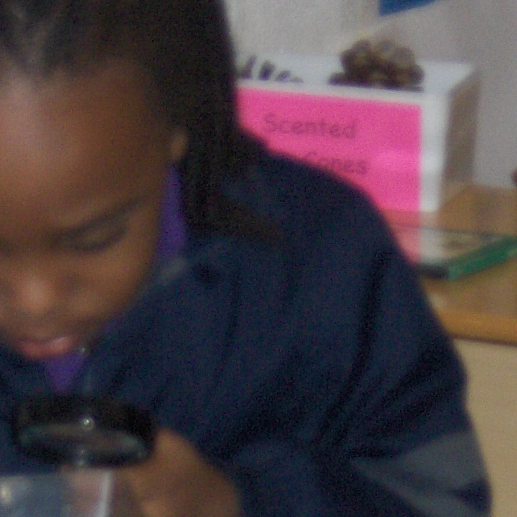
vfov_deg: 5.4
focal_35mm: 321
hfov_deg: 5.4
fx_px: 5424
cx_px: 482
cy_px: 587
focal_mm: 19.1
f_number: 4.4
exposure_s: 1/100
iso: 141
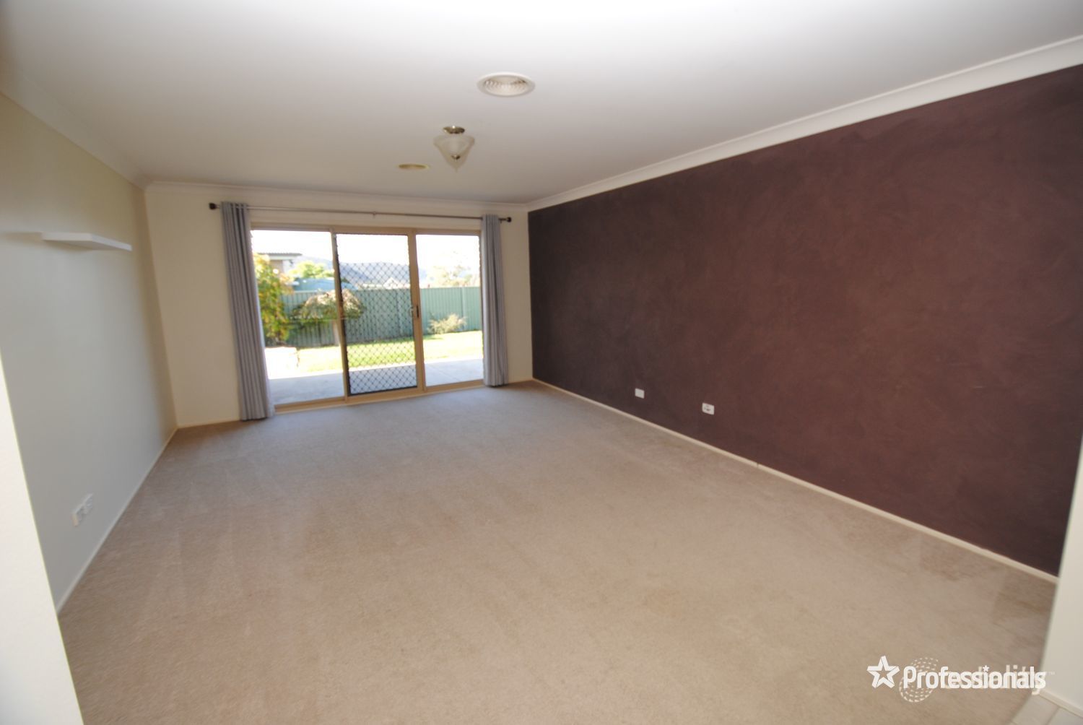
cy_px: 362
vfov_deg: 77.5
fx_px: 452
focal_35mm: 15
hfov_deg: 100.3
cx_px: 542
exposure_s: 1/60
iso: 200
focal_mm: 10
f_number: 4
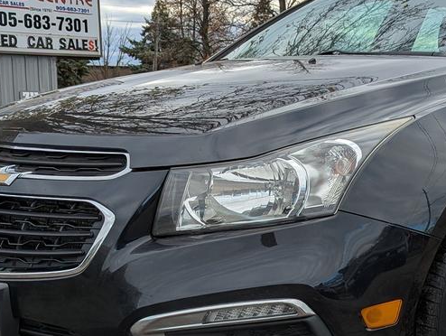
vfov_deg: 23.6
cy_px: 215
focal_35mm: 62
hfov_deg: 30.6
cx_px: 333
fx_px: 800
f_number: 1.85
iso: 45
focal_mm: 6.81
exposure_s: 1/808
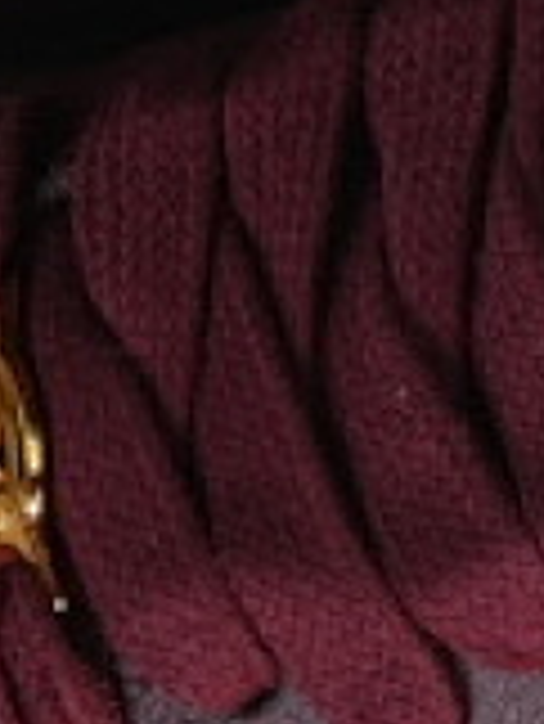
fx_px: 10107
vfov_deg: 4.1
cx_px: 868
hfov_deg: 3.1
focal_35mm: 483
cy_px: 157
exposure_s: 1/60
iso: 160
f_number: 6.3
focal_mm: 50
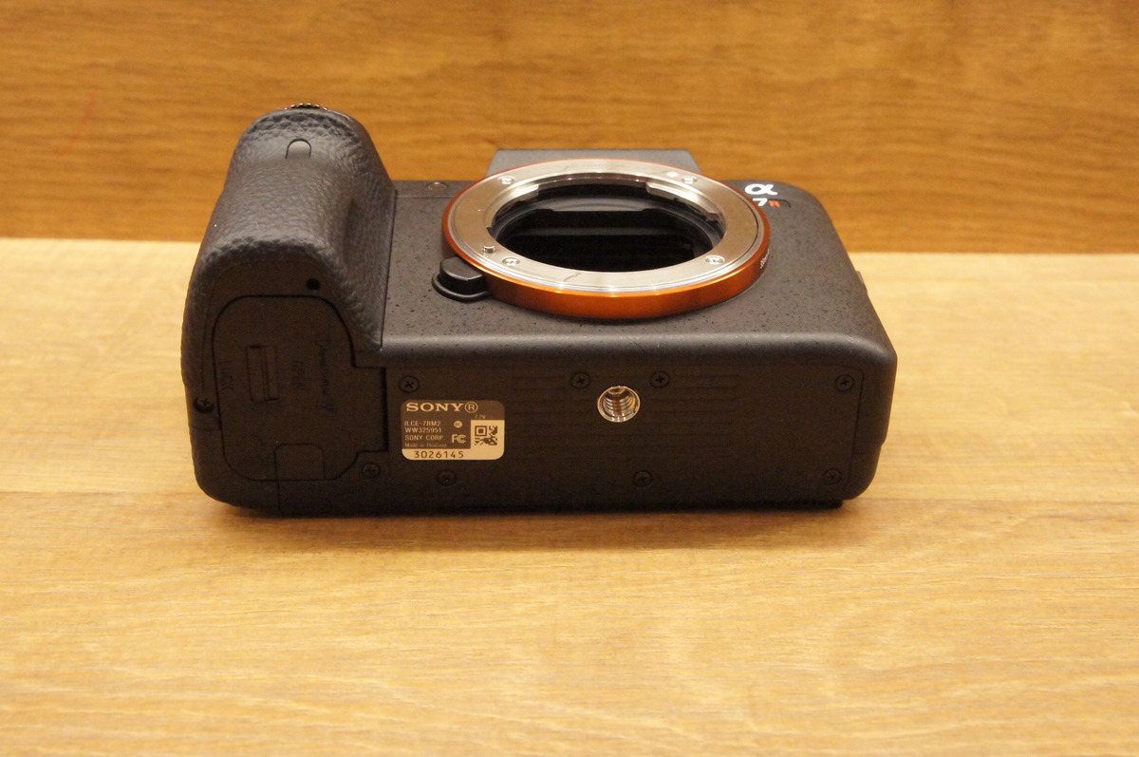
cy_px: 378
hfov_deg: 43.7
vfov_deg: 29.8
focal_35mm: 45
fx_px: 1422
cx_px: 570
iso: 6400
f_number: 10
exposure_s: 1/160
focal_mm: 30
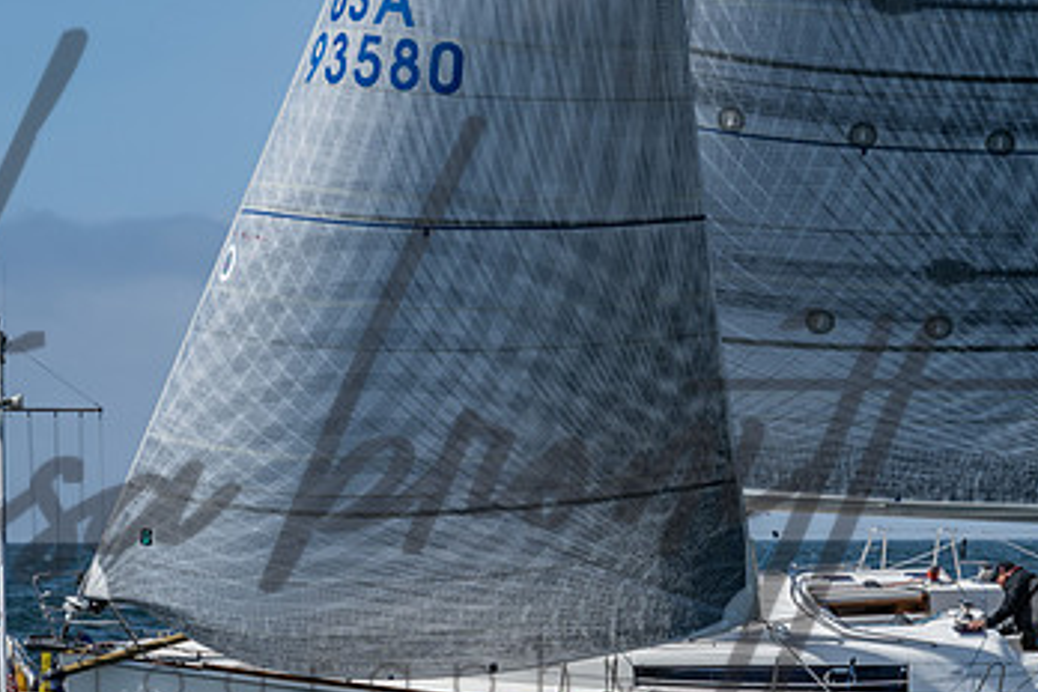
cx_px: 464
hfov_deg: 9.1
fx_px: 6516
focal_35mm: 226
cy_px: 498
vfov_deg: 6.1
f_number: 6.3
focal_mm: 120
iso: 200
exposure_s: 1/2000
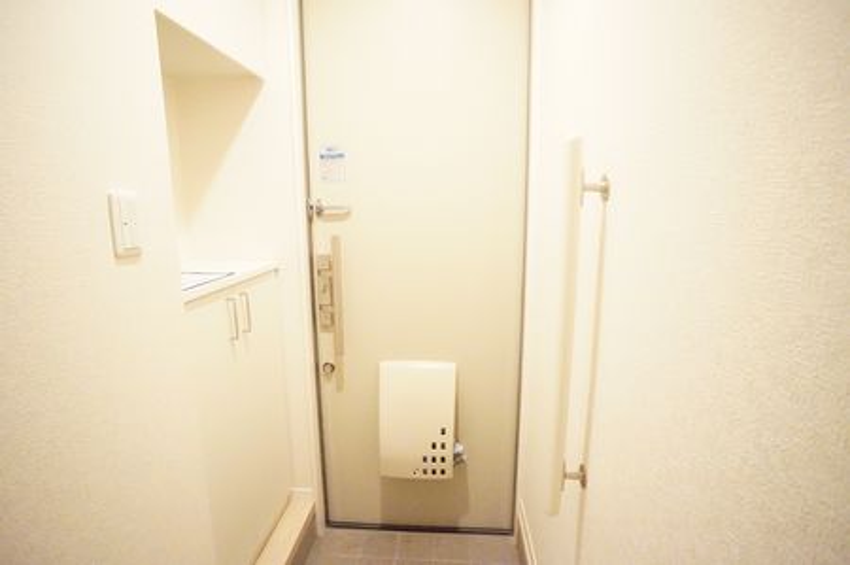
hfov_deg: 73.8
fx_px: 566
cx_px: 425
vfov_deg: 53.0
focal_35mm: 24
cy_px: 282
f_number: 5
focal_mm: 16
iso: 25600
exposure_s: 1/100
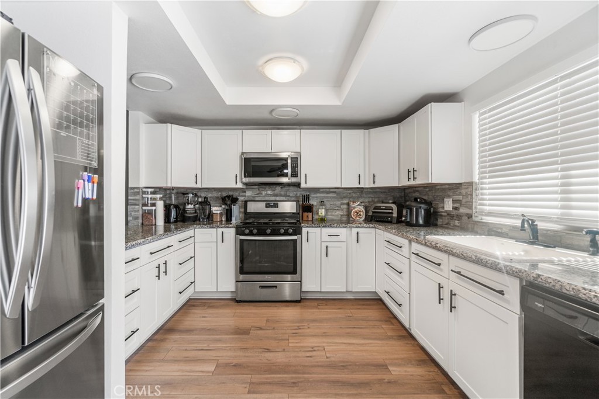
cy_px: 200
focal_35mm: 15
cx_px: 300
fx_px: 250
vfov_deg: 77.3
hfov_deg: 100.4
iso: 320
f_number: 7.1
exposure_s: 1/20
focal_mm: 10
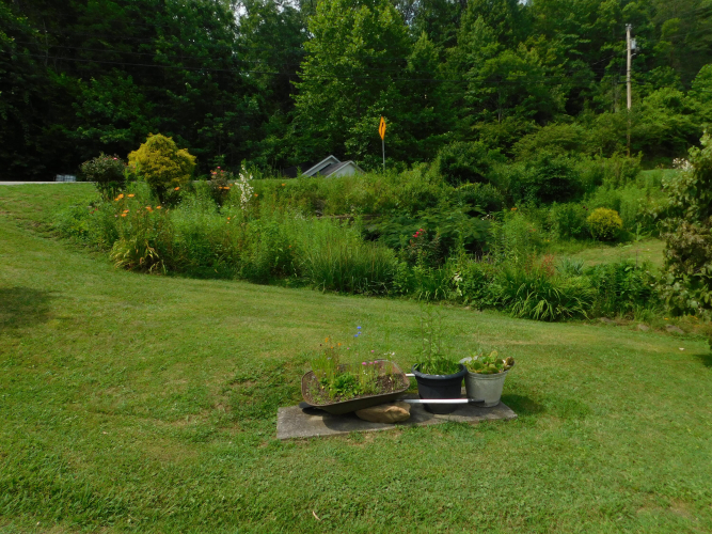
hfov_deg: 73.9
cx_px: 356
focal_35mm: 23
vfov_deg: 58.9
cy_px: 267
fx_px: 473
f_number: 3
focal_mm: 4
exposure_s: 1/1250
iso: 125
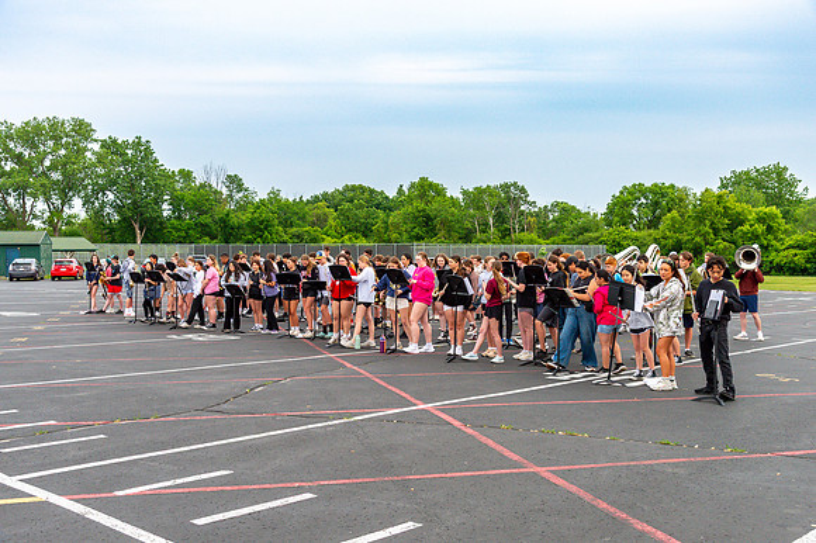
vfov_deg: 35.0
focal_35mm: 38
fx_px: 861
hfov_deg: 50.7
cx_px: 408
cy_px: 272
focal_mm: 38
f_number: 8
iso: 1250
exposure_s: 1/1250
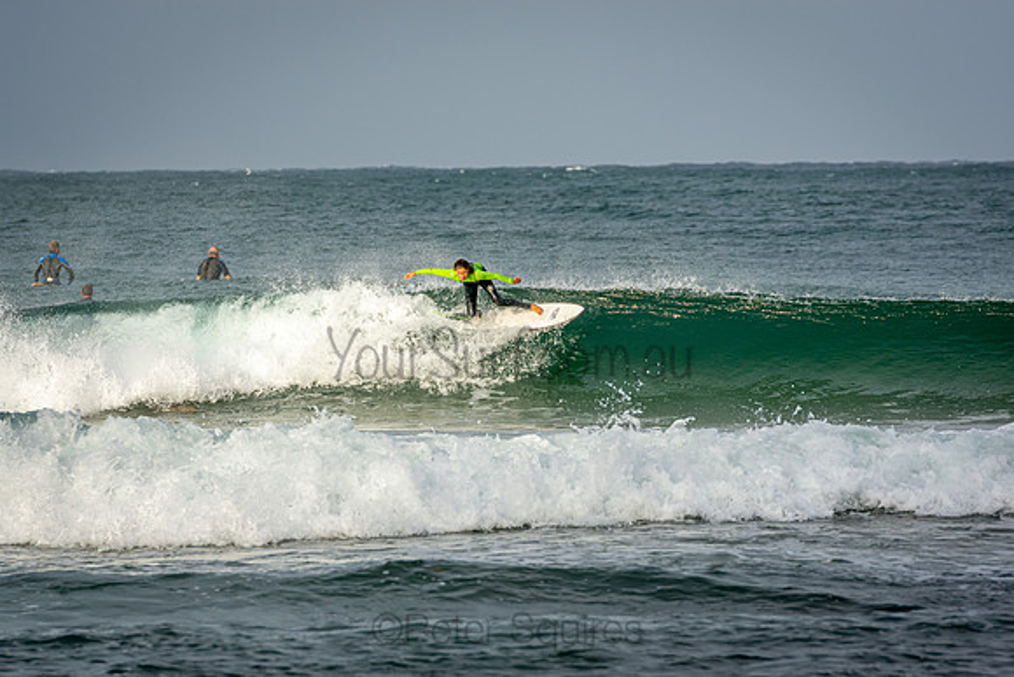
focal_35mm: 300
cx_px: 507
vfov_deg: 4.6
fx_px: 8452
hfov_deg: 6.9
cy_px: 338
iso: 200
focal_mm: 200
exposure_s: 1/1600
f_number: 5.6
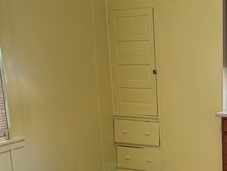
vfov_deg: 26.4
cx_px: 204
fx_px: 361
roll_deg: +0.9
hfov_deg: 33.1
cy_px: 114
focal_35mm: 55
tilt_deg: -10.1
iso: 160
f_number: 1.6
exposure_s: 1/60
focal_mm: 5.96
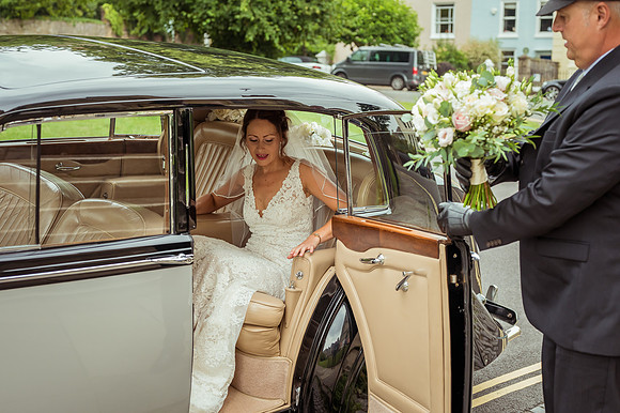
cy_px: 206
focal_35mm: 50
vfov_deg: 27.0
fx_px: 861
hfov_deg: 39.6
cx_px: 310
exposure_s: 1/1000
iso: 800
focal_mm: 50
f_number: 4
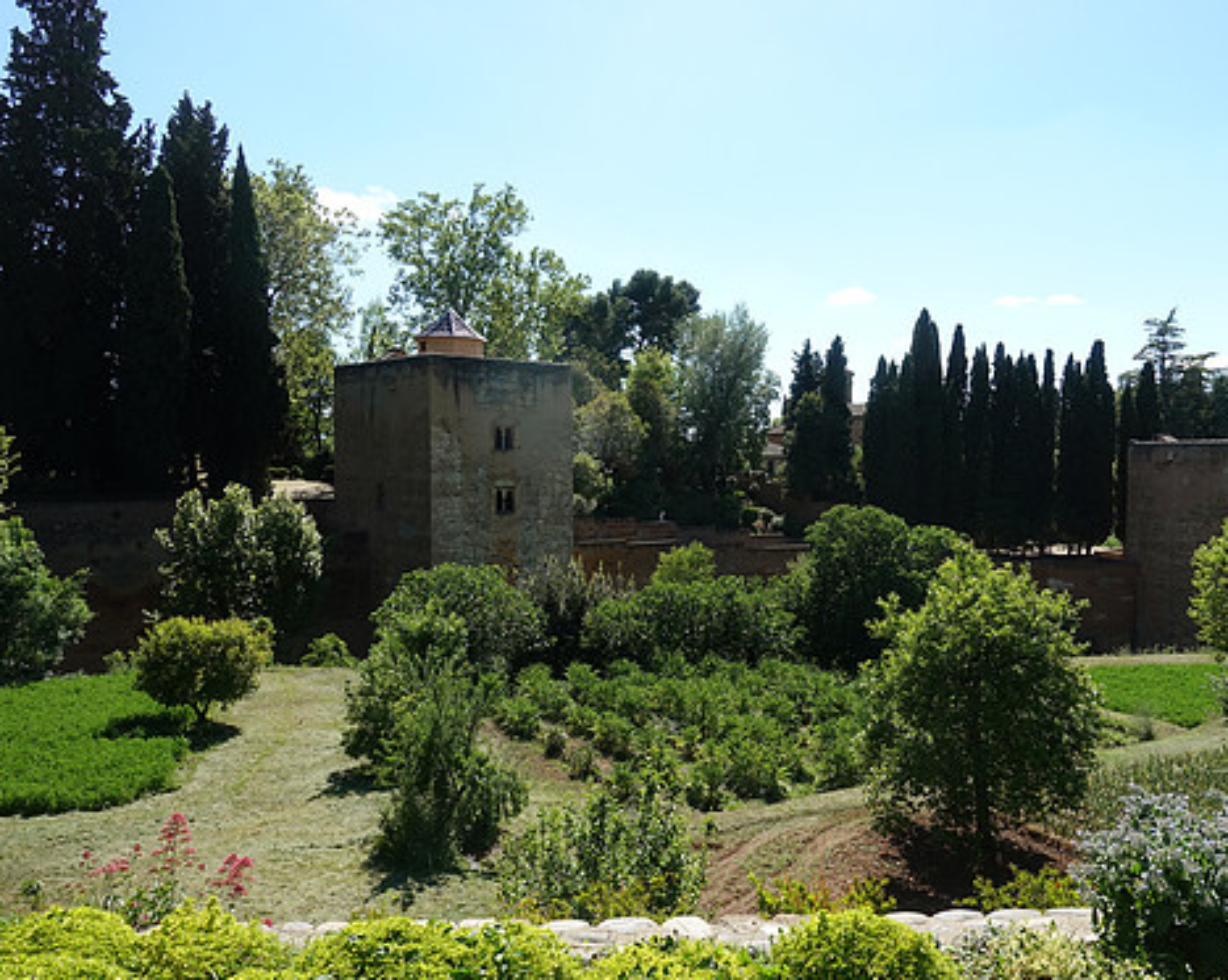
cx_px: 757
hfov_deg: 61.5
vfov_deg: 51.5
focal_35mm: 28
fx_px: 1017
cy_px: 501
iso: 125
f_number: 5.6
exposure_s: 1/400
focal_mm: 8.8
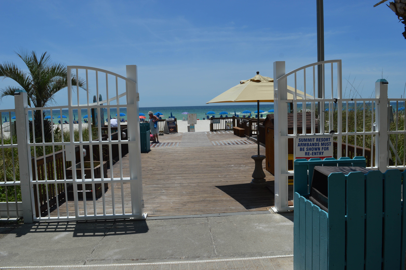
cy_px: 135
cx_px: 203
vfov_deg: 47.8
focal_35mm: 27
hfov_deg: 67.4
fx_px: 304
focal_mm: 18
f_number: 10
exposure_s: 1/400
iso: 100
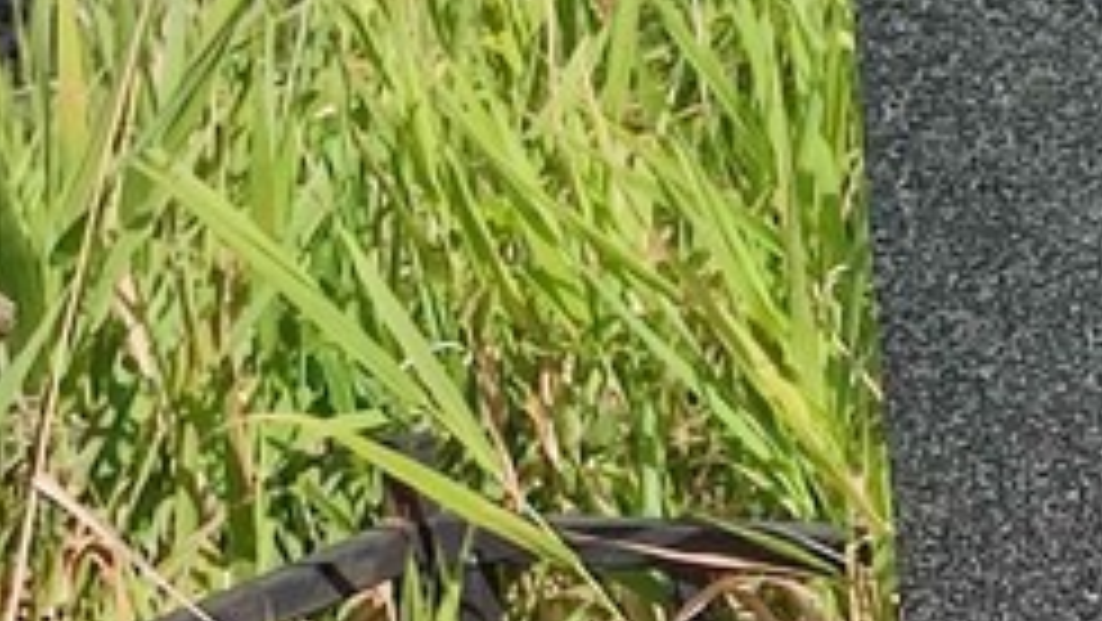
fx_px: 2601
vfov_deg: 13.0
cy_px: 878
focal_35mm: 89
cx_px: 1124
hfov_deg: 22.9
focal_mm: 6.04
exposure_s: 1/812
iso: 50
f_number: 1.9
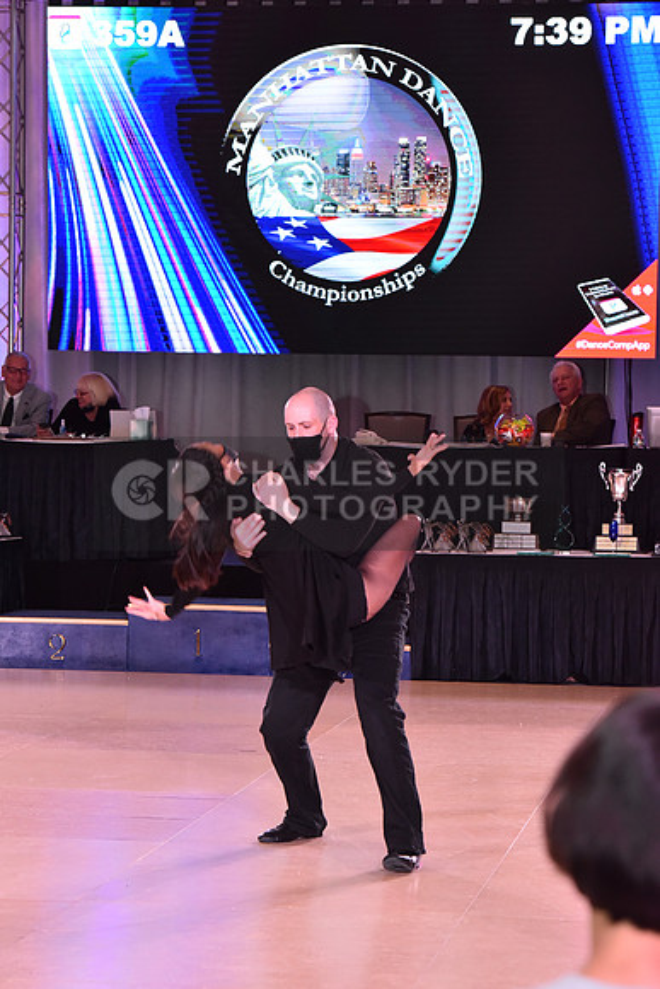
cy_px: 494
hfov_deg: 12.5
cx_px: 330
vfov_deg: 18.6
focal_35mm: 110
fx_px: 3023
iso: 2500
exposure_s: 1/250
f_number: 6.3
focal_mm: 110
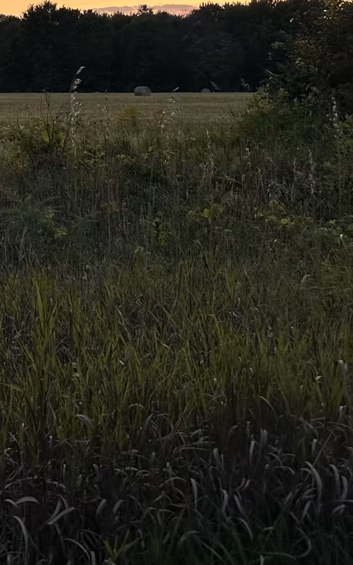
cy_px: 58
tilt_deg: +1.4
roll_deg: -0.1
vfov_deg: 28.6
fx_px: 1062
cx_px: -343
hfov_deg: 15.3
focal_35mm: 69
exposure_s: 1/864
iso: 80
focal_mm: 6.86
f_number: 1.78
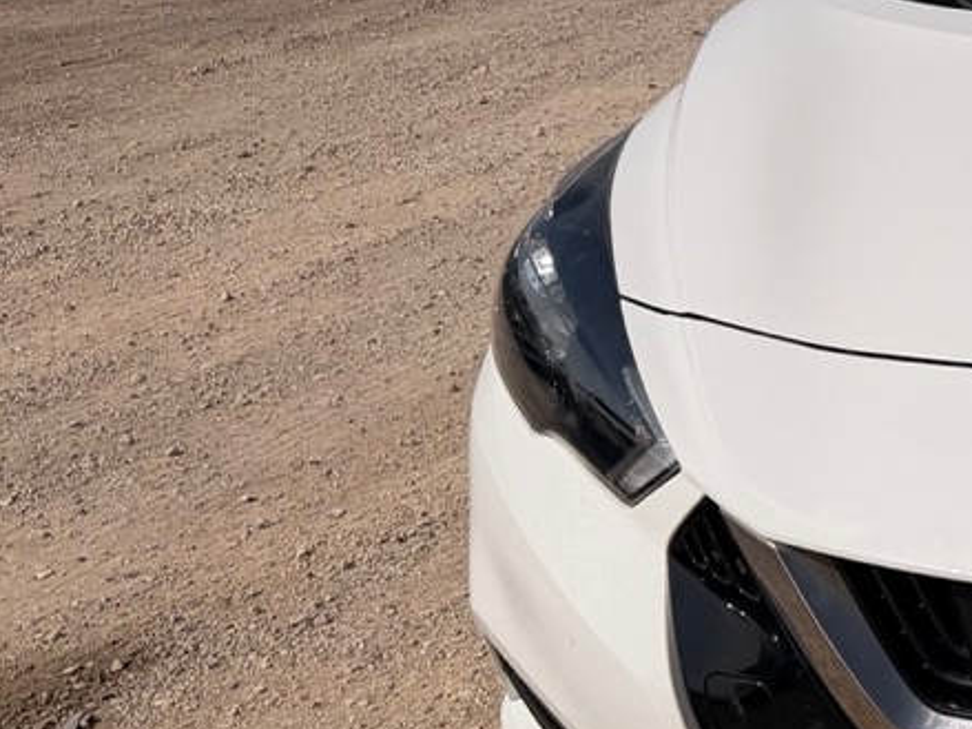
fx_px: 1965
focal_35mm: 70
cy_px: 315
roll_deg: -2.8
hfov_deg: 23.7
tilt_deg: -17.3
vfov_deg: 21.0
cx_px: 1342
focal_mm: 6.76
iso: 80
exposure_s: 1/17544
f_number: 1.78
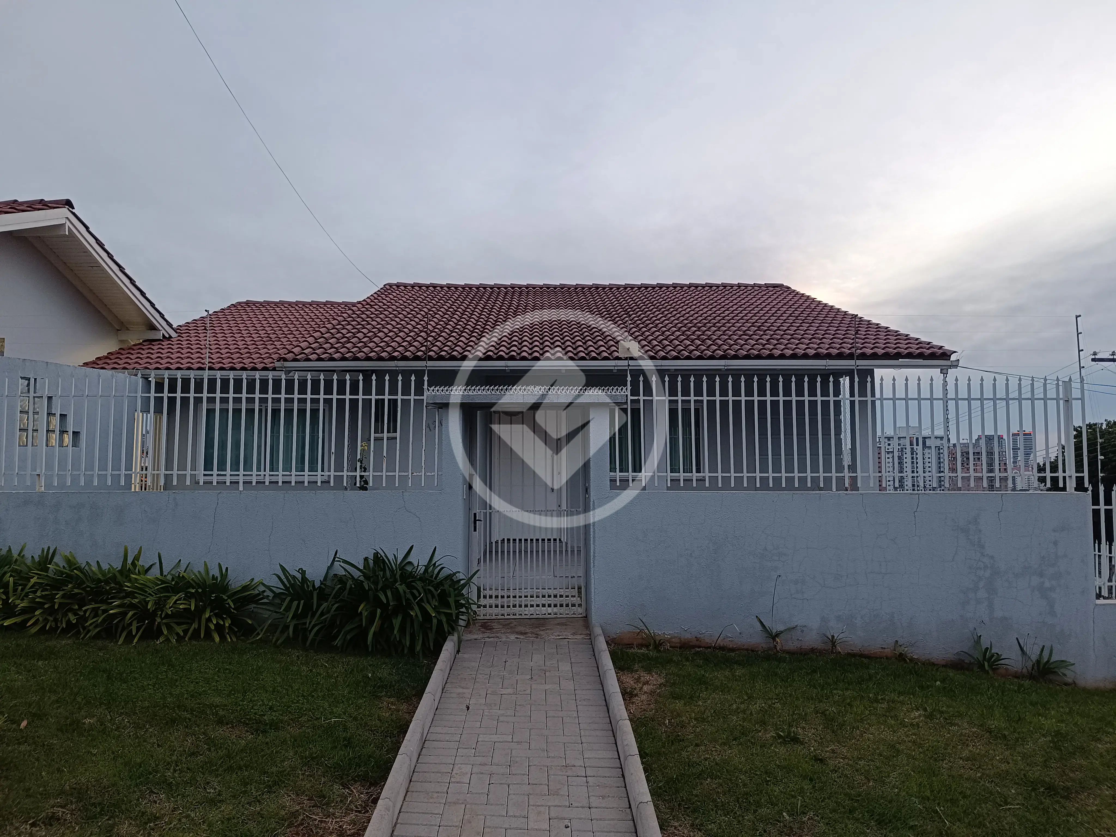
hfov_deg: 71.6
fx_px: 774
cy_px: 418
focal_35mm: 24
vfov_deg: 56.8
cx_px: 558
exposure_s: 1/120
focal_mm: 5.59
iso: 337
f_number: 1.88
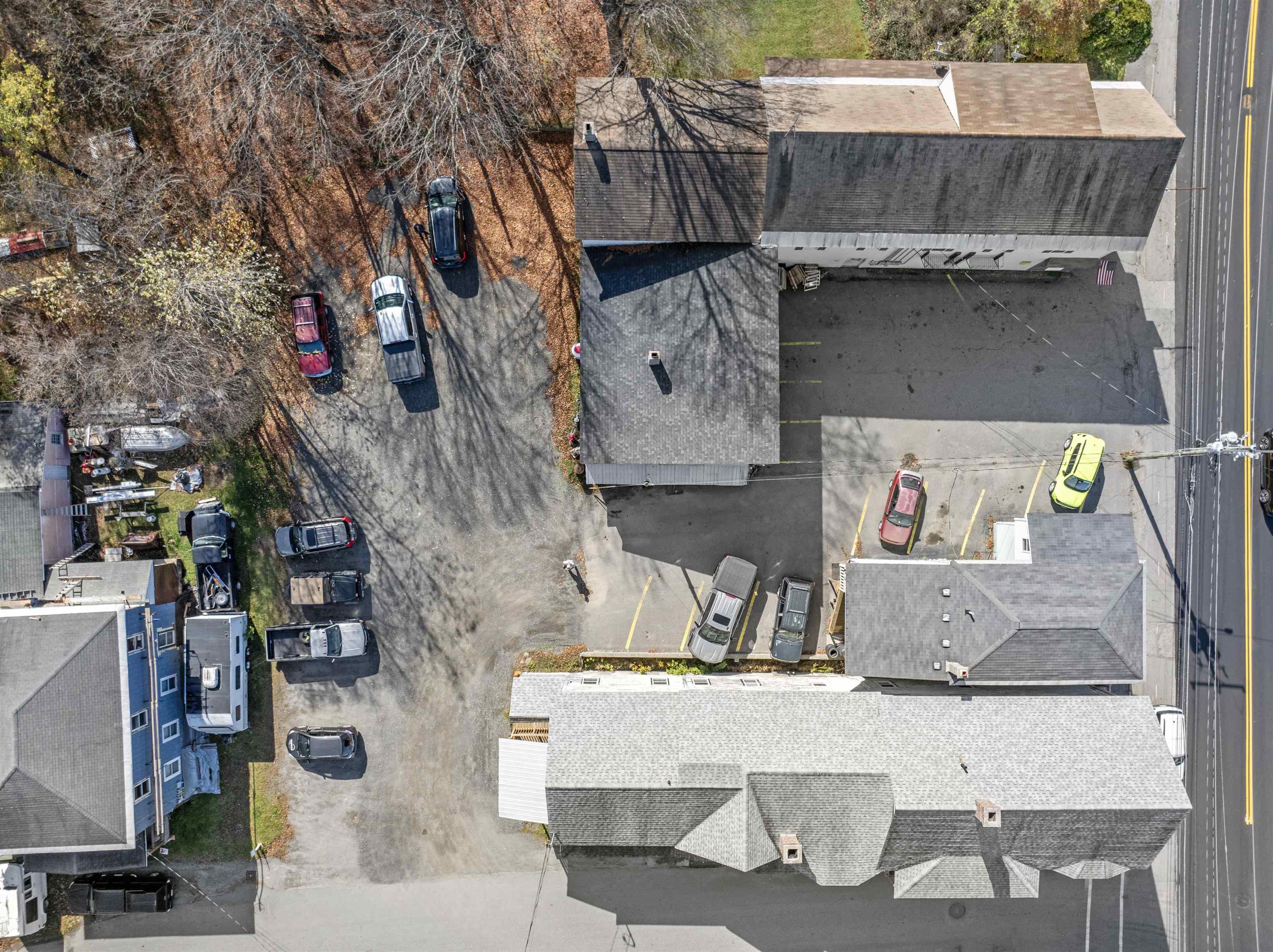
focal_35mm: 24
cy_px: 476
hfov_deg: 71.6
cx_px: 636
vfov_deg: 56.8
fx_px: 882
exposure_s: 1/1600
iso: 130
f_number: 2.8
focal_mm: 12.29
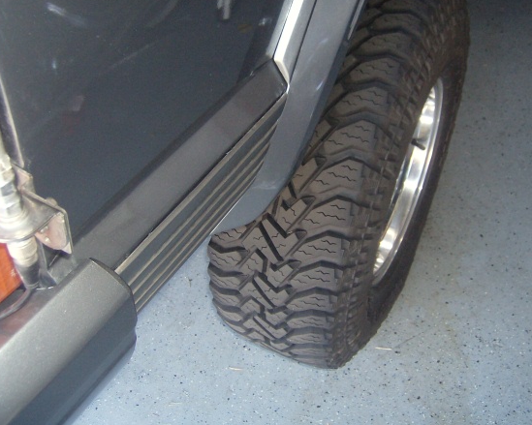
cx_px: 268
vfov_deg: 36.5
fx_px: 645
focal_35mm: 41
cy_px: 210
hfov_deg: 44.8
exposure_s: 1/60
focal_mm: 6
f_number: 2.8
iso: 200
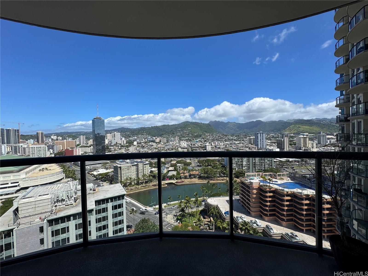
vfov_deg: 85.7
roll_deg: +1.2
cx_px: 184
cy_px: 138
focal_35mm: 14
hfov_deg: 102.1
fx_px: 149
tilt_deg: -0.8
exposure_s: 1/2415
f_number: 2.2
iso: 40
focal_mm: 2.22
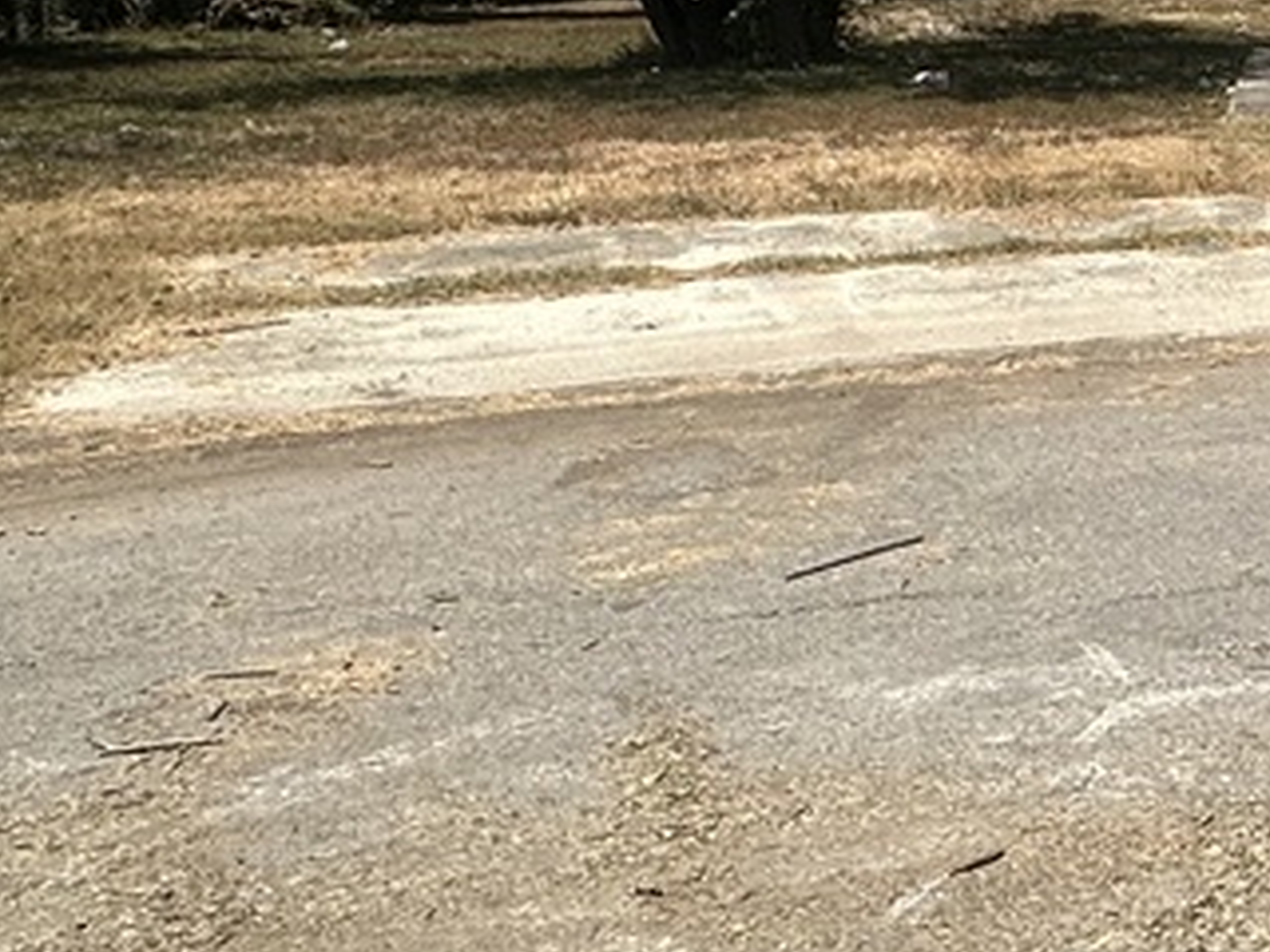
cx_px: 1810
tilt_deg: -2.5
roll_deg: -0.9
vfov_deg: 22.4
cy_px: -4
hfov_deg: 24.9
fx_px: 2311
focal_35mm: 63
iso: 50
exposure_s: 1/2618
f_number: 2.2
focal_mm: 2.22
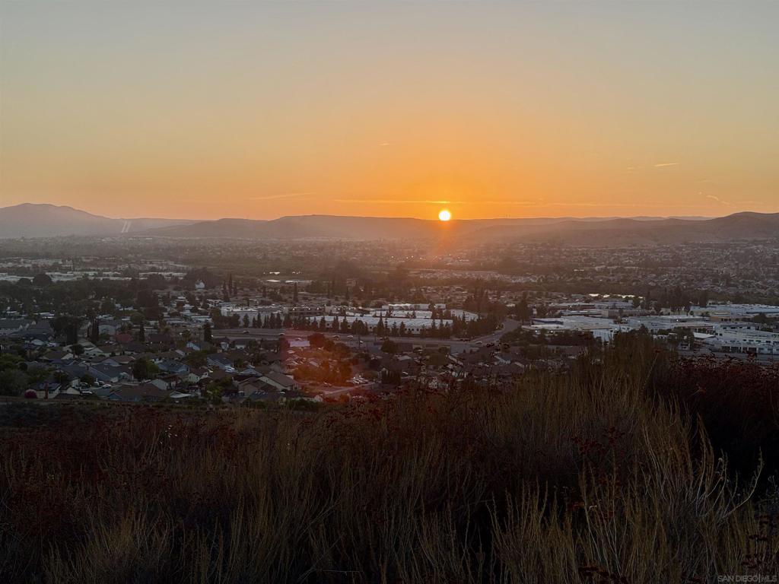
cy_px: 292
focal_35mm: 48
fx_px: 1080
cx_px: 390
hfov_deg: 39.7
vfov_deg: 30.3
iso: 64
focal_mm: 6.76
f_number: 1.78
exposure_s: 1/1353
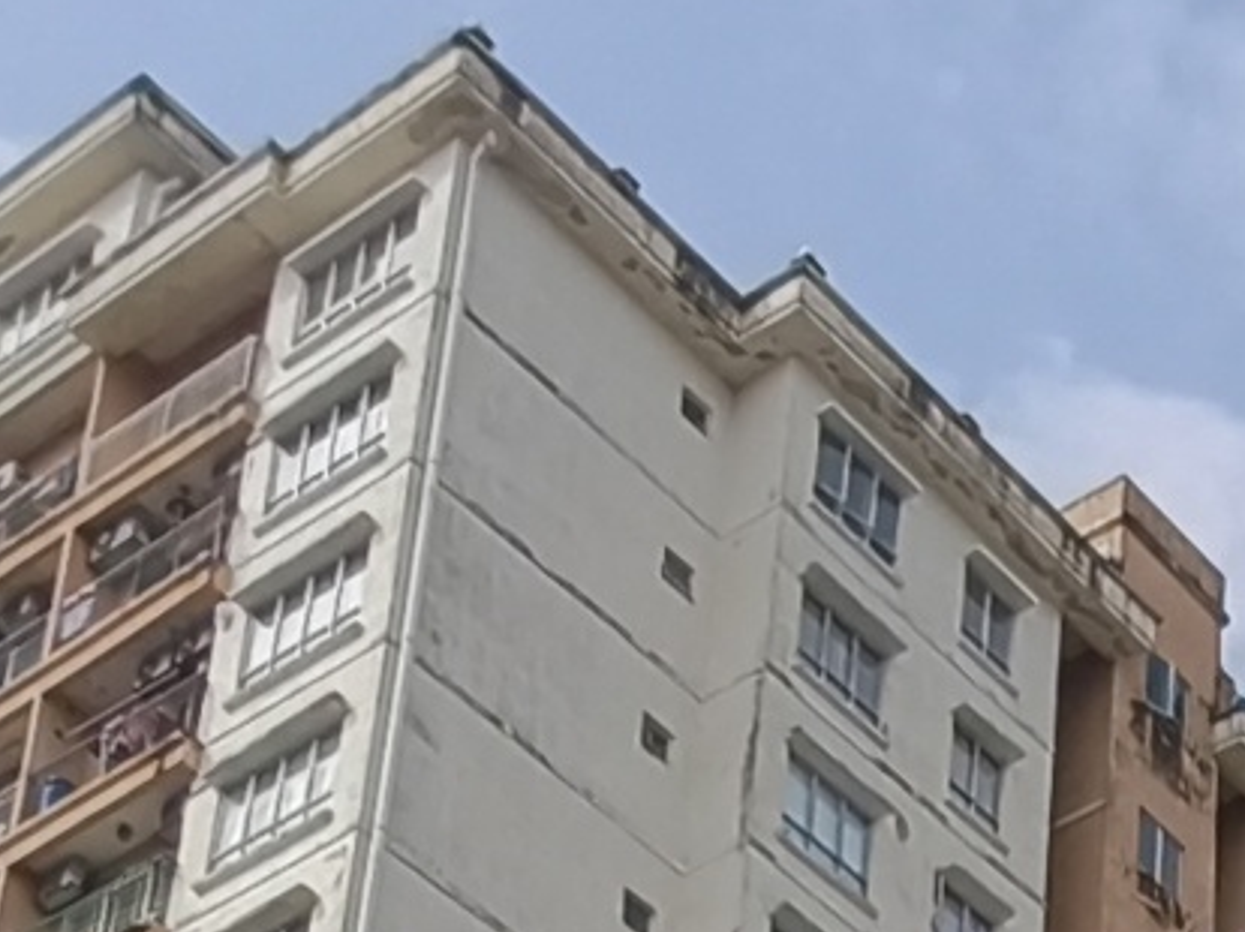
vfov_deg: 12.6
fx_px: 3559
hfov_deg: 19.0
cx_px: 1412
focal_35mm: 99
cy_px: 2032
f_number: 2.2
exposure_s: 1/2179
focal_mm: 1.67
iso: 50
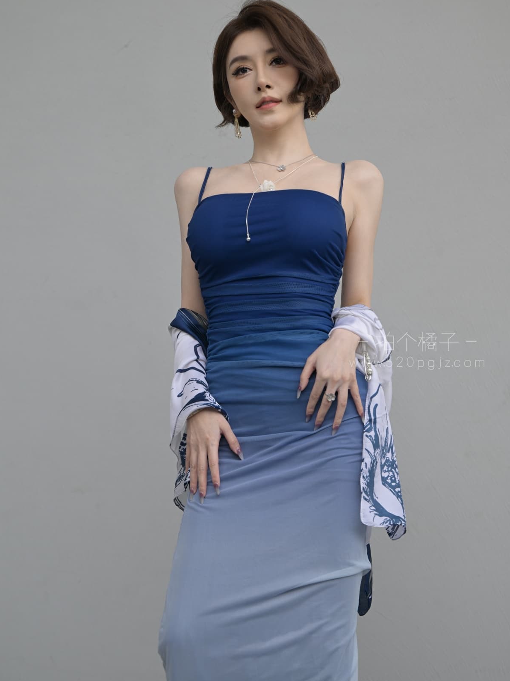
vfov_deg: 19.8
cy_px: 329
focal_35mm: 99
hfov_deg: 14.9
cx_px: 255
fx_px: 1945
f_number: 4.5
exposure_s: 1/320
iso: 360
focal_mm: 91
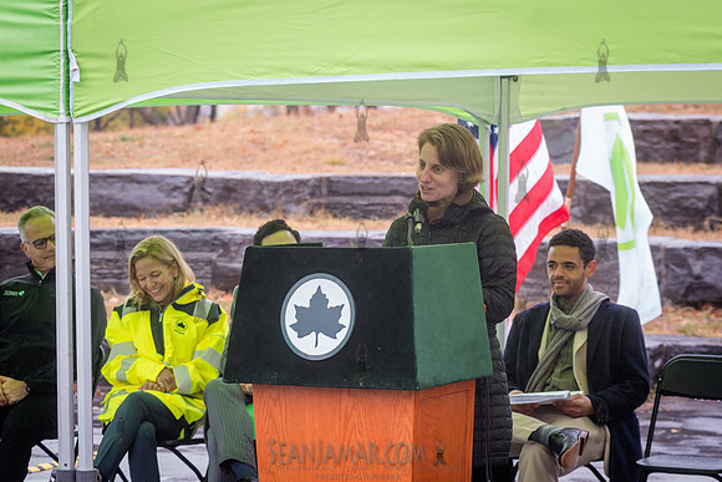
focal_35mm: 108
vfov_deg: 12.7
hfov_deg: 19.0
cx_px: 382
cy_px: 231
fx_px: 2161
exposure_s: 1/250
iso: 640
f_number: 5.6
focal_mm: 100
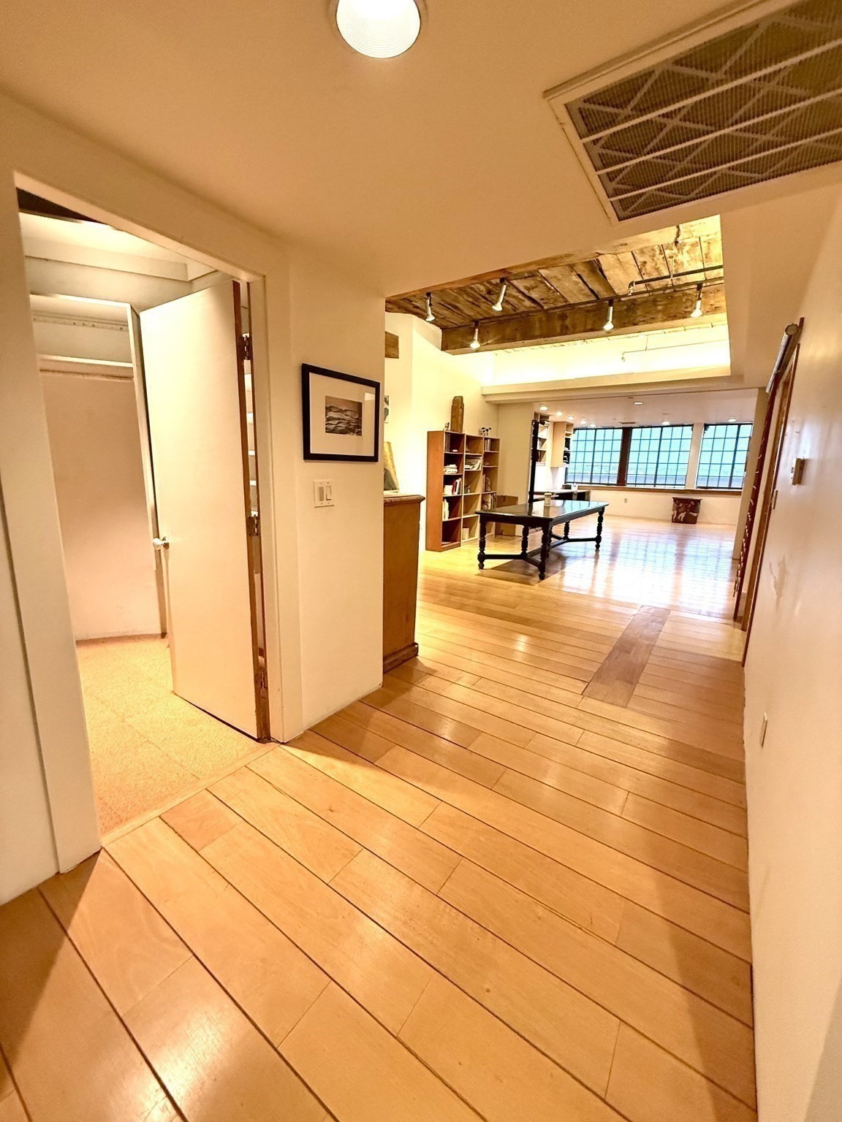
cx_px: 421
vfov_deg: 102.1
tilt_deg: -10.6
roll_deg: -1.7
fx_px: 454
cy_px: 561
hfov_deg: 85.7
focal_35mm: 14
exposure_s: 1/120
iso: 500
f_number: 2.2
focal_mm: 2.22
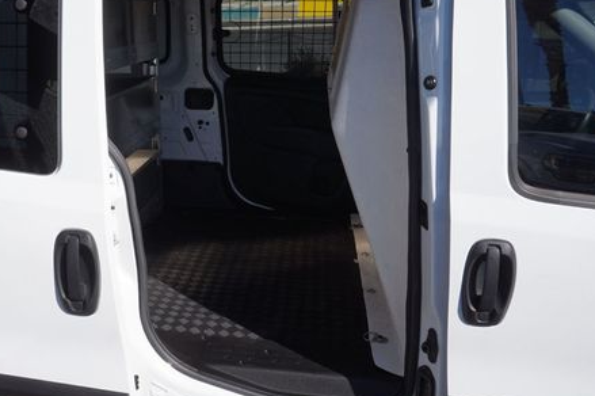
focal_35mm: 35
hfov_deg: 53.5
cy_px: 183
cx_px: 202
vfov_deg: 37.8
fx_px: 578
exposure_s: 1/160
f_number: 11
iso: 100
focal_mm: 16
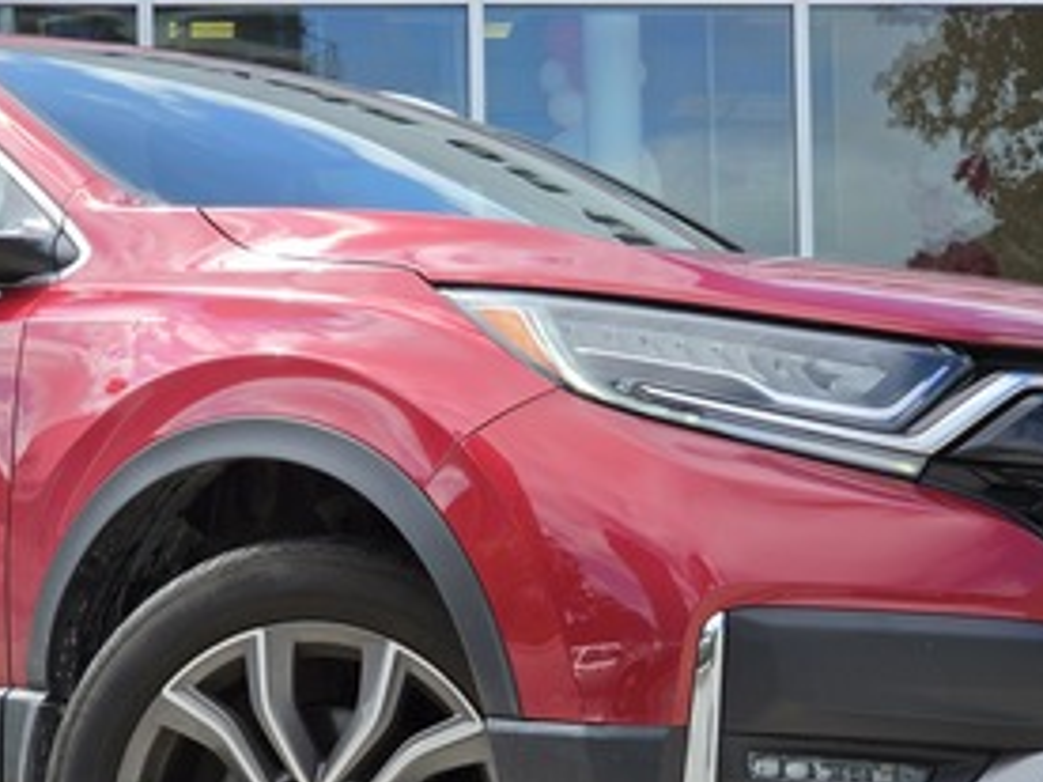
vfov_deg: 14.1
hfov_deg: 18.7
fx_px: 3164
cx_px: 404
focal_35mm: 105
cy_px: 572
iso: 25
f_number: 2.4
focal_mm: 7
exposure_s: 1/652
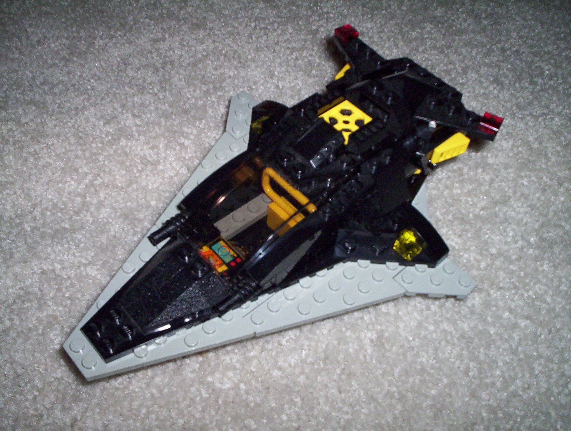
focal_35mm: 38
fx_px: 628
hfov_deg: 48.9
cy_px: 216
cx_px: 286
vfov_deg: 37.9
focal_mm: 4.99
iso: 140
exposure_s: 1/60
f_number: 4.5
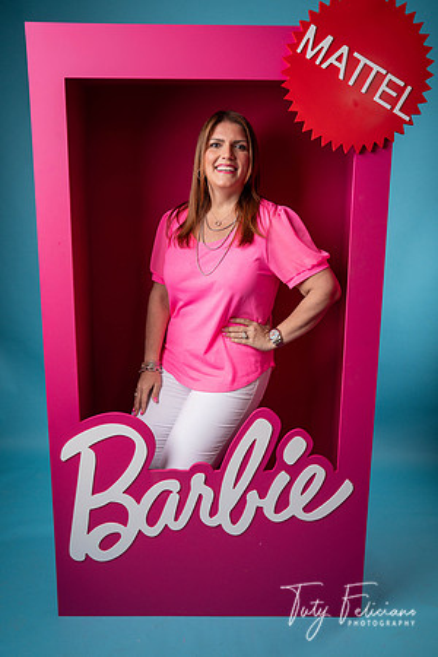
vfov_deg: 60.3
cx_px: 219
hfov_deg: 42.3
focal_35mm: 31
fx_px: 566
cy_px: 328
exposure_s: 1/160
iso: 250
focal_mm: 31
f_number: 5.6
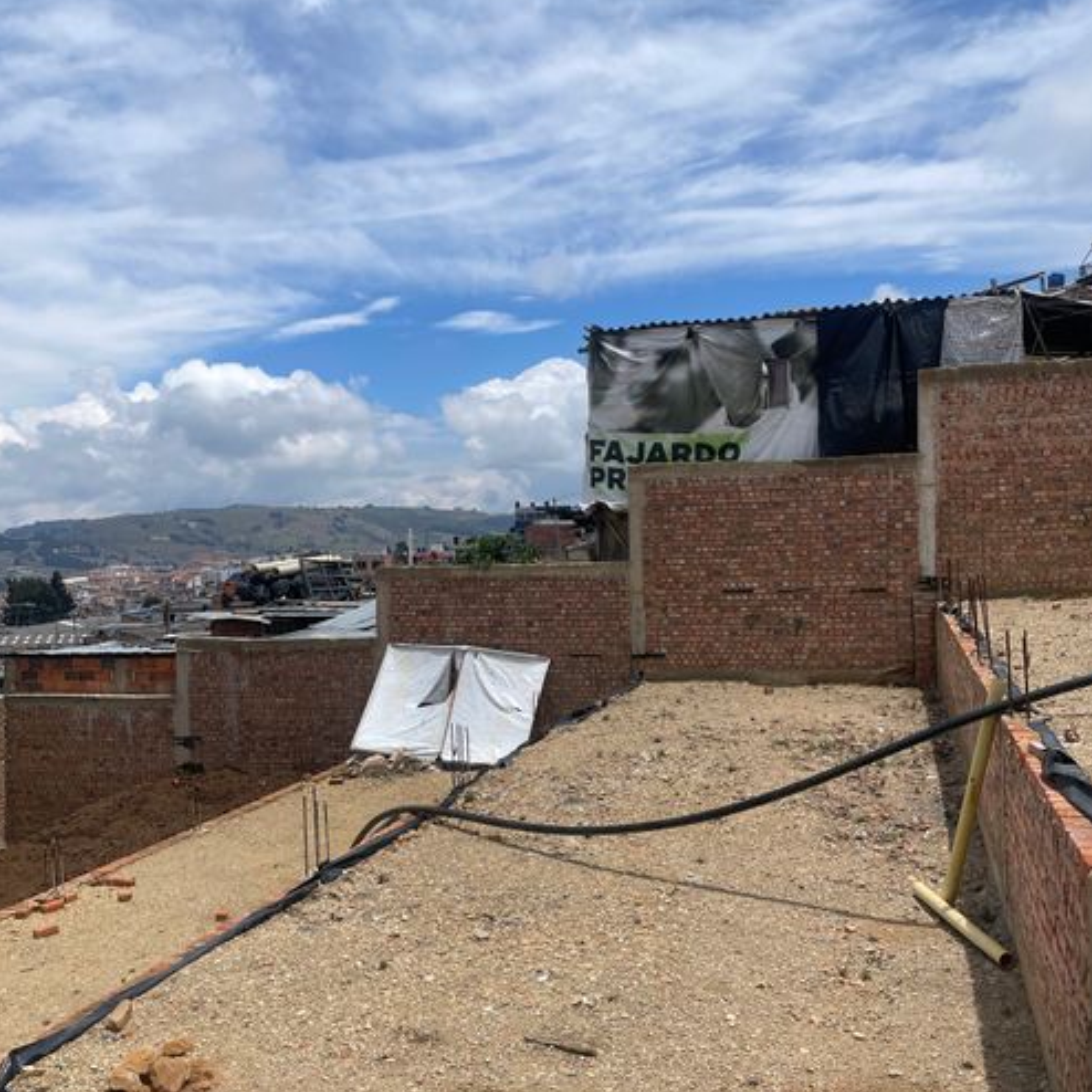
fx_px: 1106
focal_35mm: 31
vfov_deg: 52.5
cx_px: 546
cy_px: 540
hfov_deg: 52.5
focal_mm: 4.2
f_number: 1.6
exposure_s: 1/6494
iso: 32
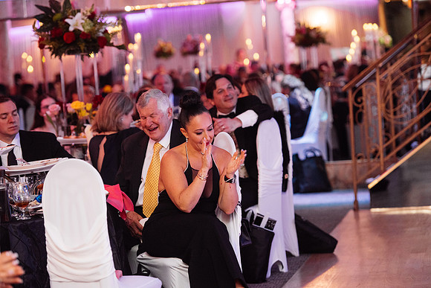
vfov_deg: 11.2
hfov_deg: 16.8
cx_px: 216
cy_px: 144
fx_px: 1461
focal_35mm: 122
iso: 2000
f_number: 3.5
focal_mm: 122
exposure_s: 1/200
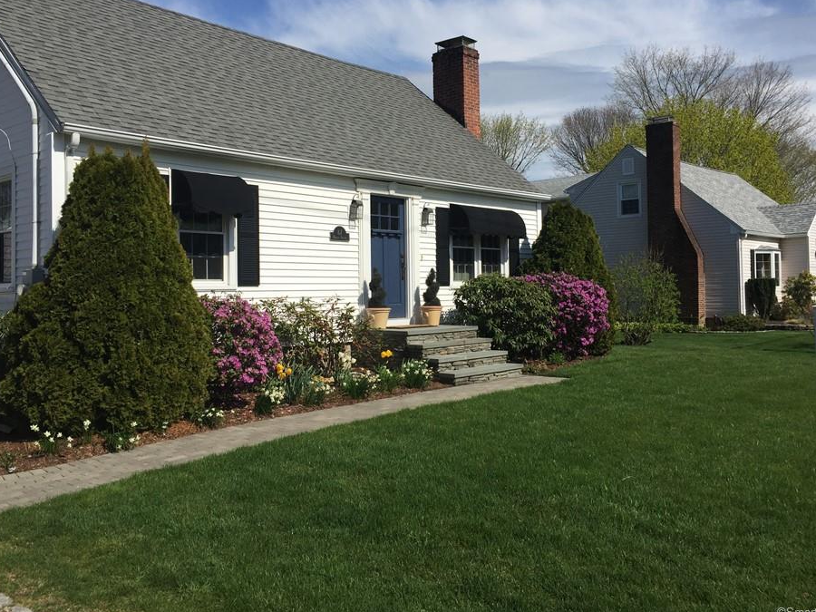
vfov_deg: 42.9
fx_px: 778
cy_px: 273
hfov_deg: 55.3
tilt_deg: +1.7
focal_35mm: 33
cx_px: 440
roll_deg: +1.0
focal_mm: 4.15
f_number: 2.2
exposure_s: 1/3049
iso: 32
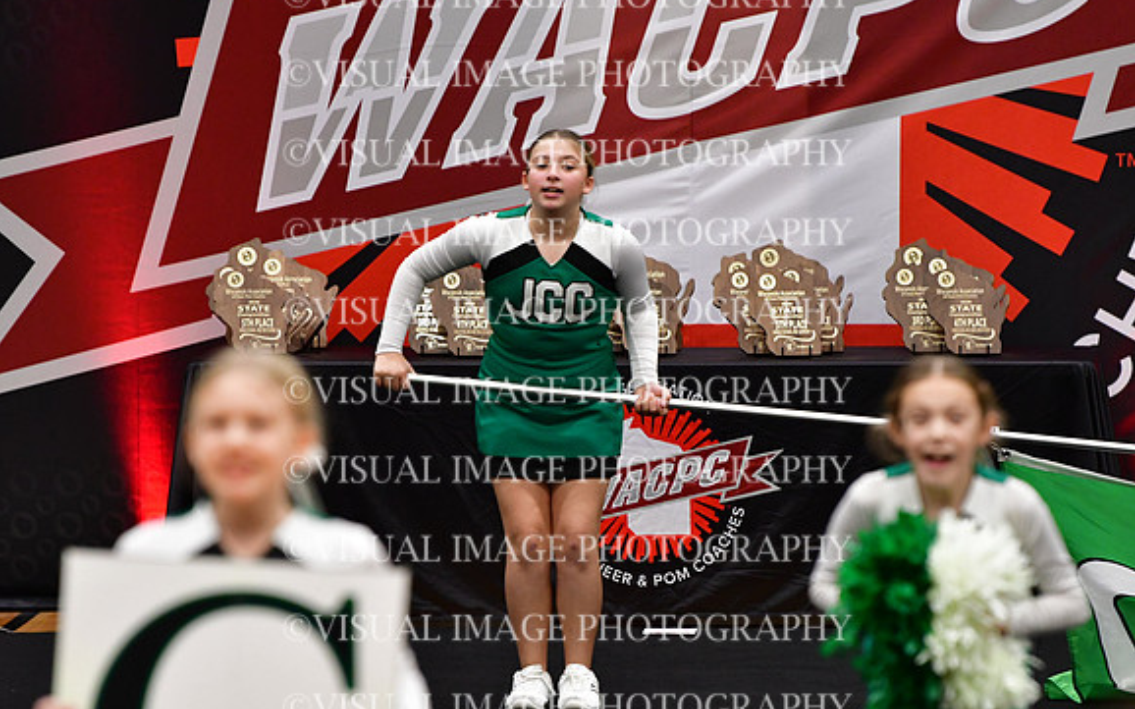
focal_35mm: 307
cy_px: 351
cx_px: 568
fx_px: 9494
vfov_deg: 4.3
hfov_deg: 6.8
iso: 4000
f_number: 3.5
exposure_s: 1/500
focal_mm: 200
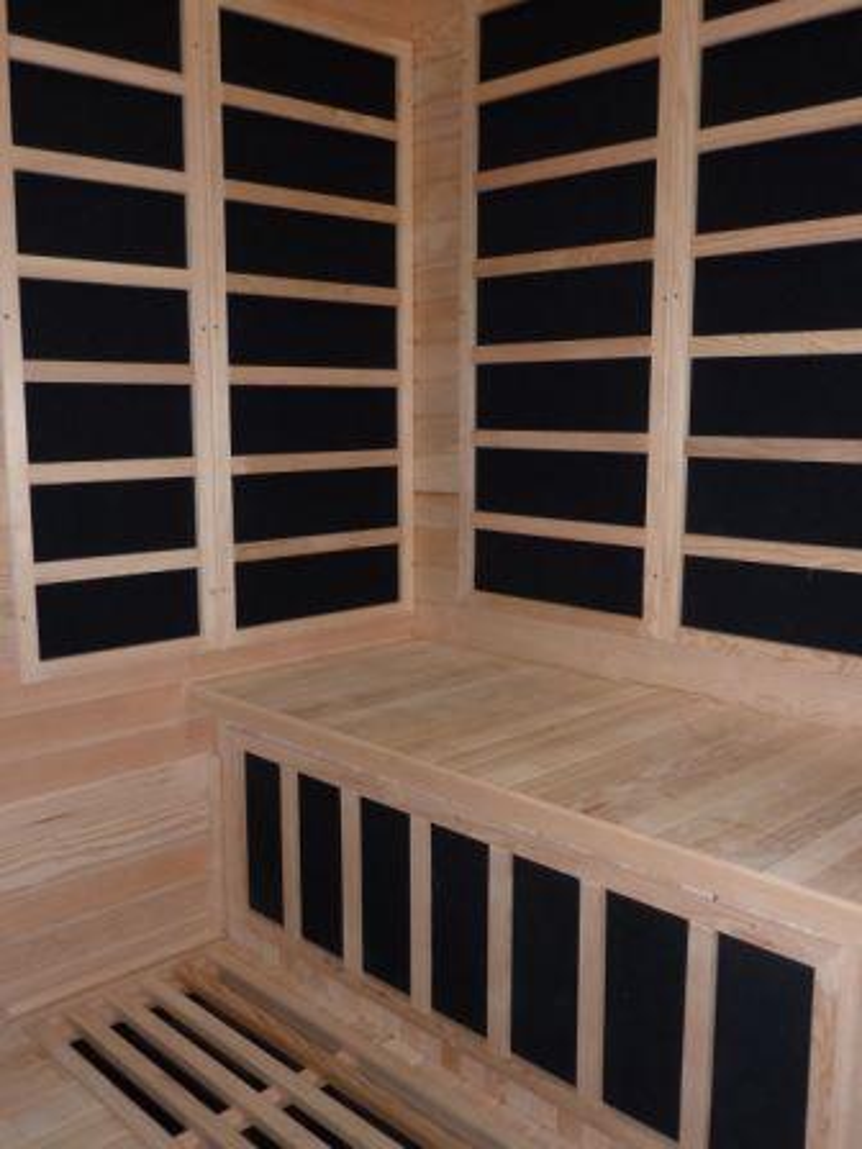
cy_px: 574
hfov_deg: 44.2
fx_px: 1062
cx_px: 431
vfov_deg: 56.8
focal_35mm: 32
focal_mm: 5.3
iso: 100
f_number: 3.5
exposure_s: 1/30
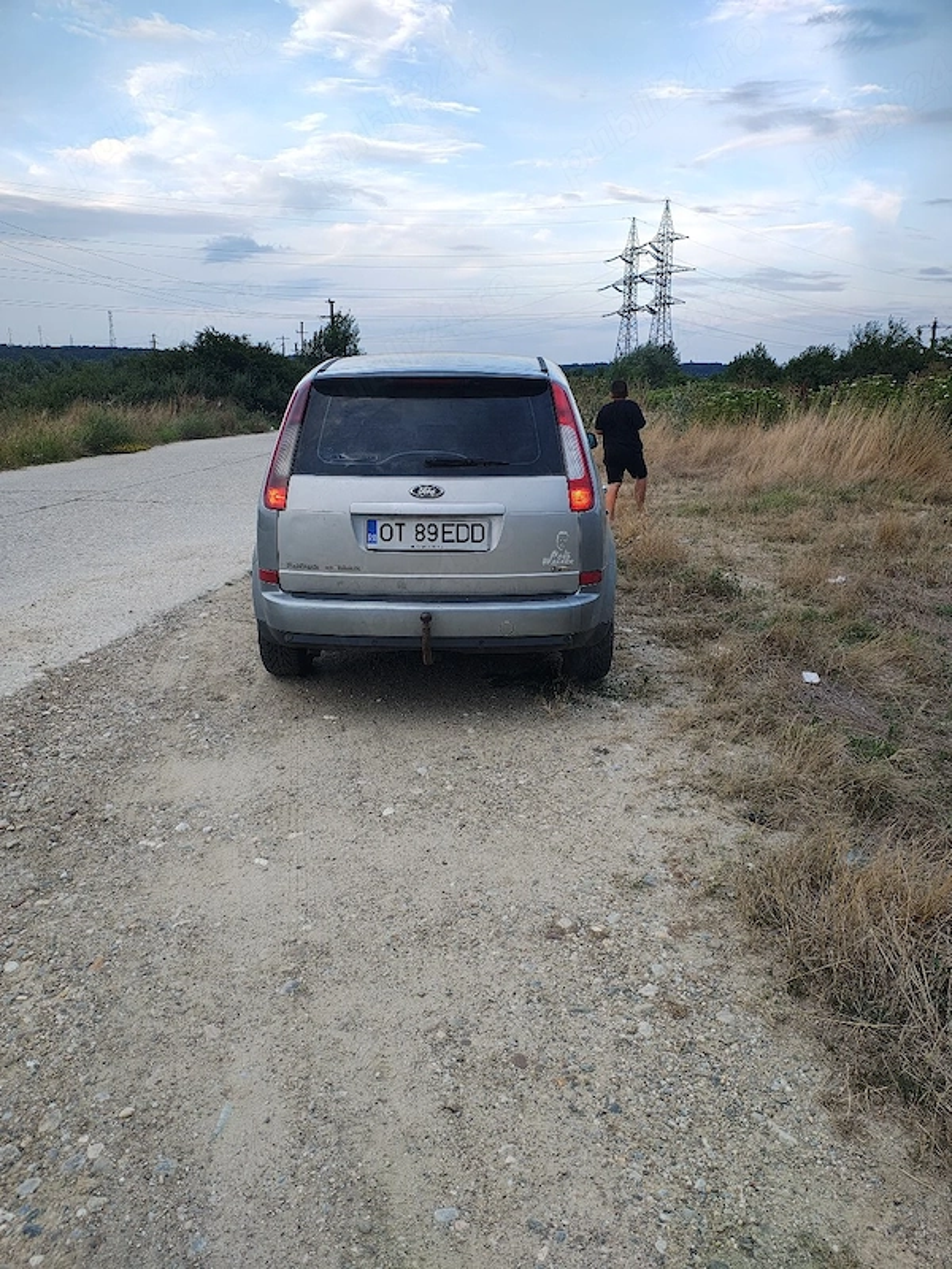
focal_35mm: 25
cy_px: 634
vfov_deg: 69.4
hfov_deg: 54.9
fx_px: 917
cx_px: 476
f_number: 1.4
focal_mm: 5.89
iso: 110
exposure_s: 1/120
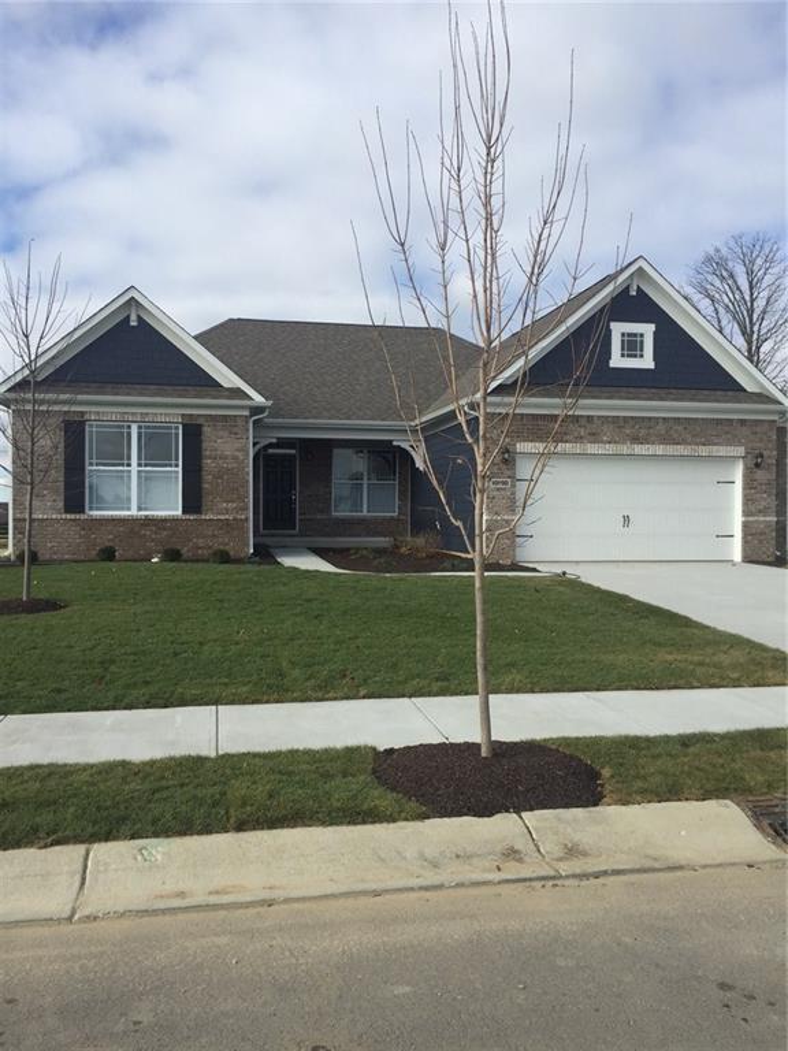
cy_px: 526
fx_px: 880
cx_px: 394
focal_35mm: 29
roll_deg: -0.5
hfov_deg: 48.2
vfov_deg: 61.7
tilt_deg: +0.4
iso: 32
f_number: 2.2
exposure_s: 1/1721
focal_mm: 4.15
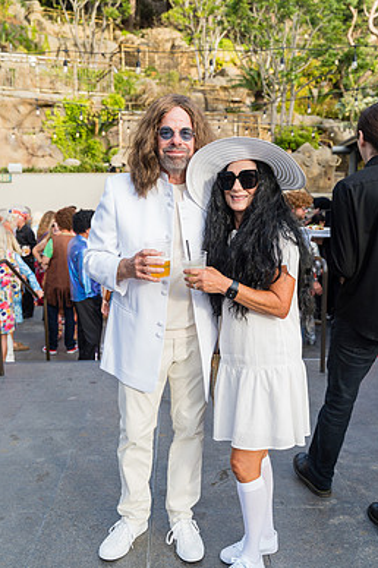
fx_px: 568
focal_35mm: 36
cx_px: 182
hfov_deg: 36.8
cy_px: 285
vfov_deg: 53.2
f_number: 4
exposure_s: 1/400
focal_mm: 31
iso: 320
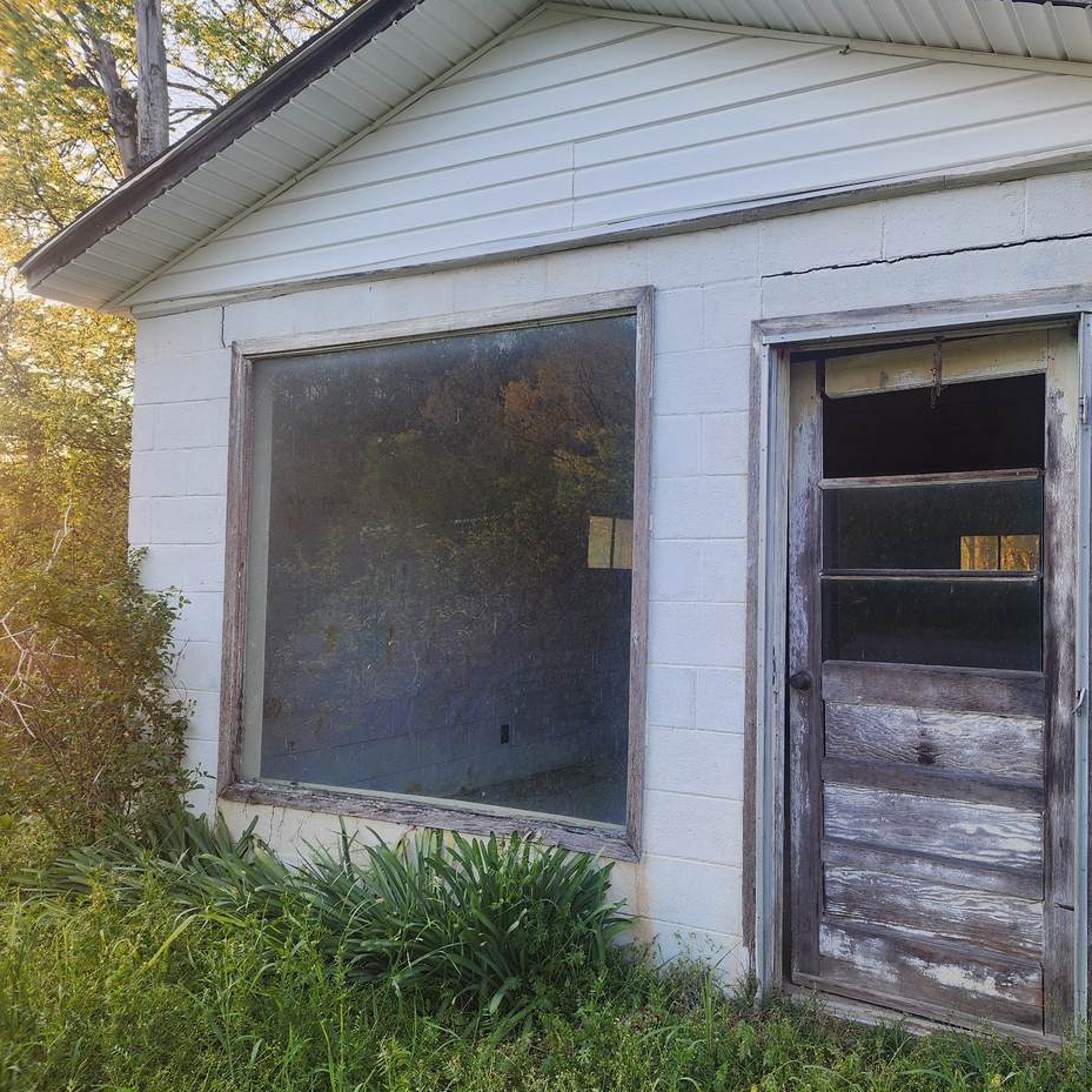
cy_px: 537
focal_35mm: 28
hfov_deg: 56.0
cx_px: 735
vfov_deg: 57.3
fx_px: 999
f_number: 1.8
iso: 80
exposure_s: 1/180
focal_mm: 6.4
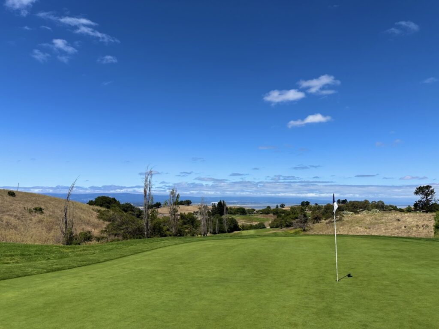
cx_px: 220
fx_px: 304
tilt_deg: +6.5
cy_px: 164
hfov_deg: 71.6
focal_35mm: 24
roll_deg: -0.5
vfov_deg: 56.8
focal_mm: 6.86
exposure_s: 1/7576
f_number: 1.78
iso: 80
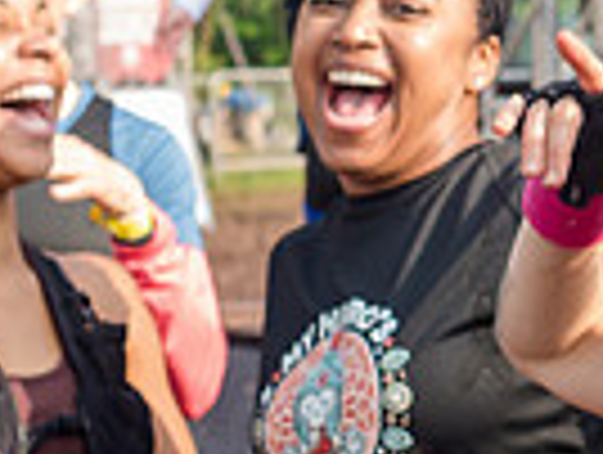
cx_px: 1000
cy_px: 190
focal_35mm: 209
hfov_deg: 9.1
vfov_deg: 7.1
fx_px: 3647
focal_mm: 35
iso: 250
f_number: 5.6
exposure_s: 1/250
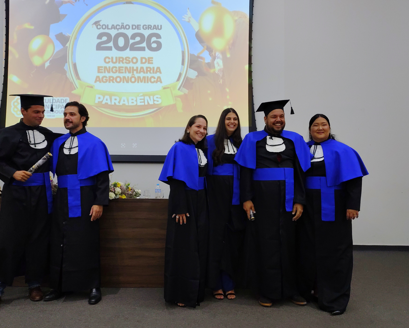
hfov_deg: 64.0
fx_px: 327
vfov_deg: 53.2
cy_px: 168
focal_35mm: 27
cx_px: 196
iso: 588
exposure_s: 1/60
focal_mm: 4.71
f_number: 1.7
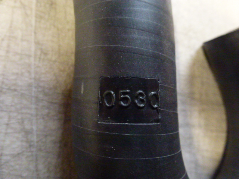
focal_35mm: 24
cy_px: 90
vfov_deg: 56.8
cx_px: 120
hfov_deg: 71.6
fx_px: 166
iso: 1000
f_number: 3.3
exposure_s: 1/15
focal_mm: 4.3
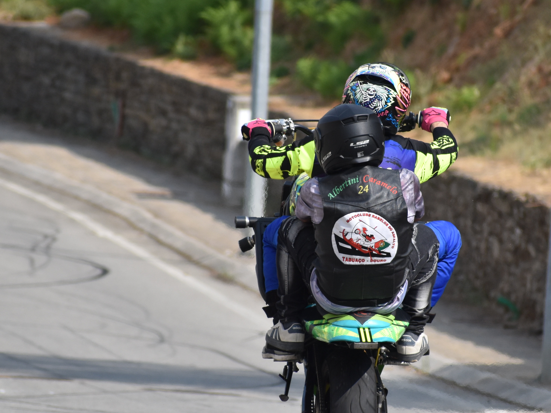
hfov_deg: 2.6
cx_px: 328
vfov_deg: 1.9
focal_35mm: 763
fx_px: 12146
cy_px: 201
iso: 400
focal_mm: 260
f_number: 6
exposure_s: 1/1250
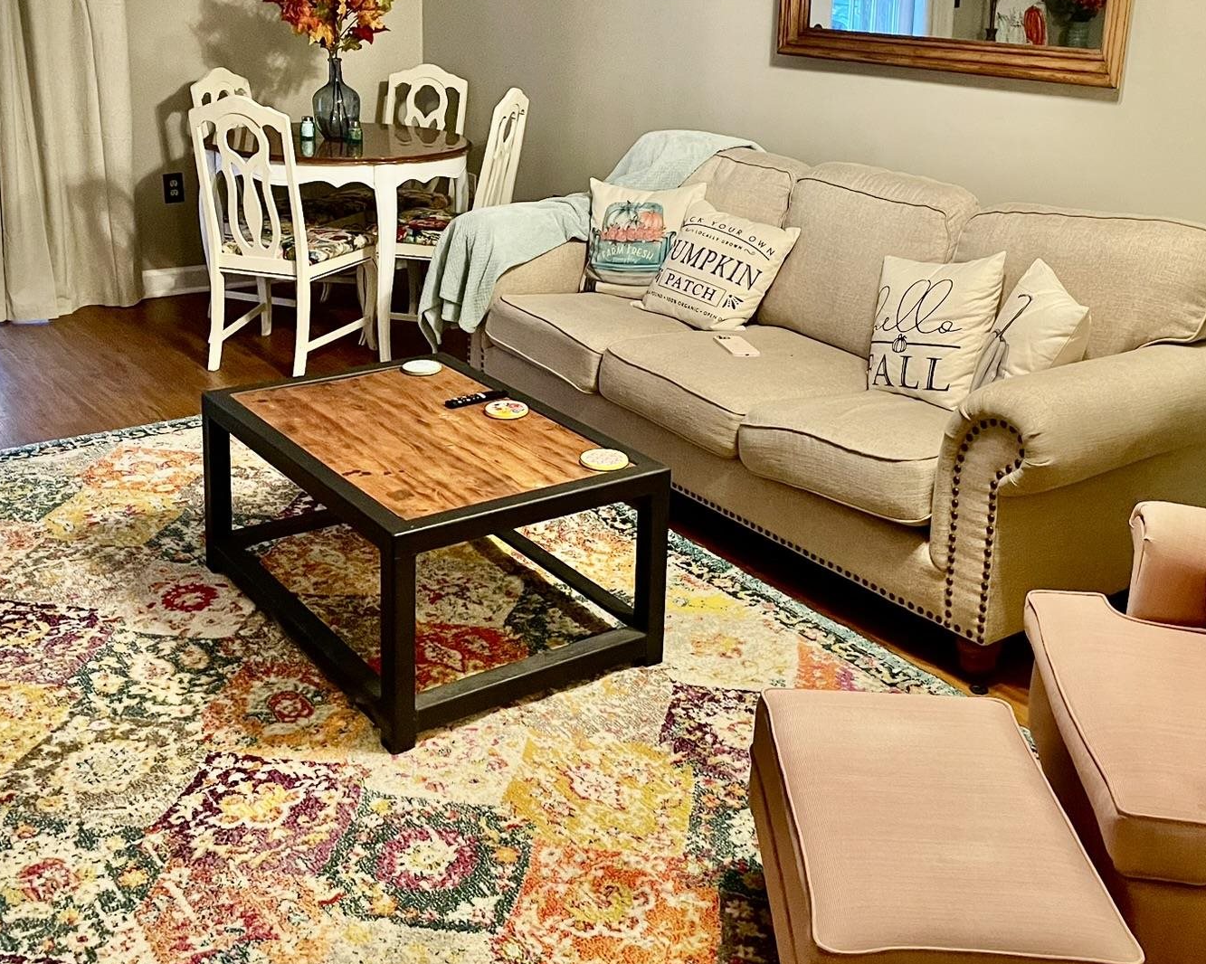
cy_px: 318
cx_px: 561
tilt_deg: -14.5
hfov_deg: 46.8
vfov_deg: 37.8
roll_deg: -2.2
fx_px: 1392
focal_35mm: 39
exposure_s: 1/60
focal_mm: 4.2
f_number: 1.6
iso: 500
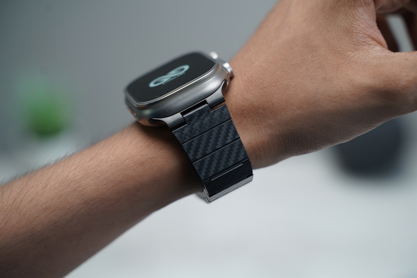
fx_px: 788
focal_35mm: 68
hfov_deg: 29.7
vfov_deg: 20.0
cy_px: 139
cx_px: 208
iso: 1000
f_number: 4
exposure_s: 1/80
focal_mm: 68
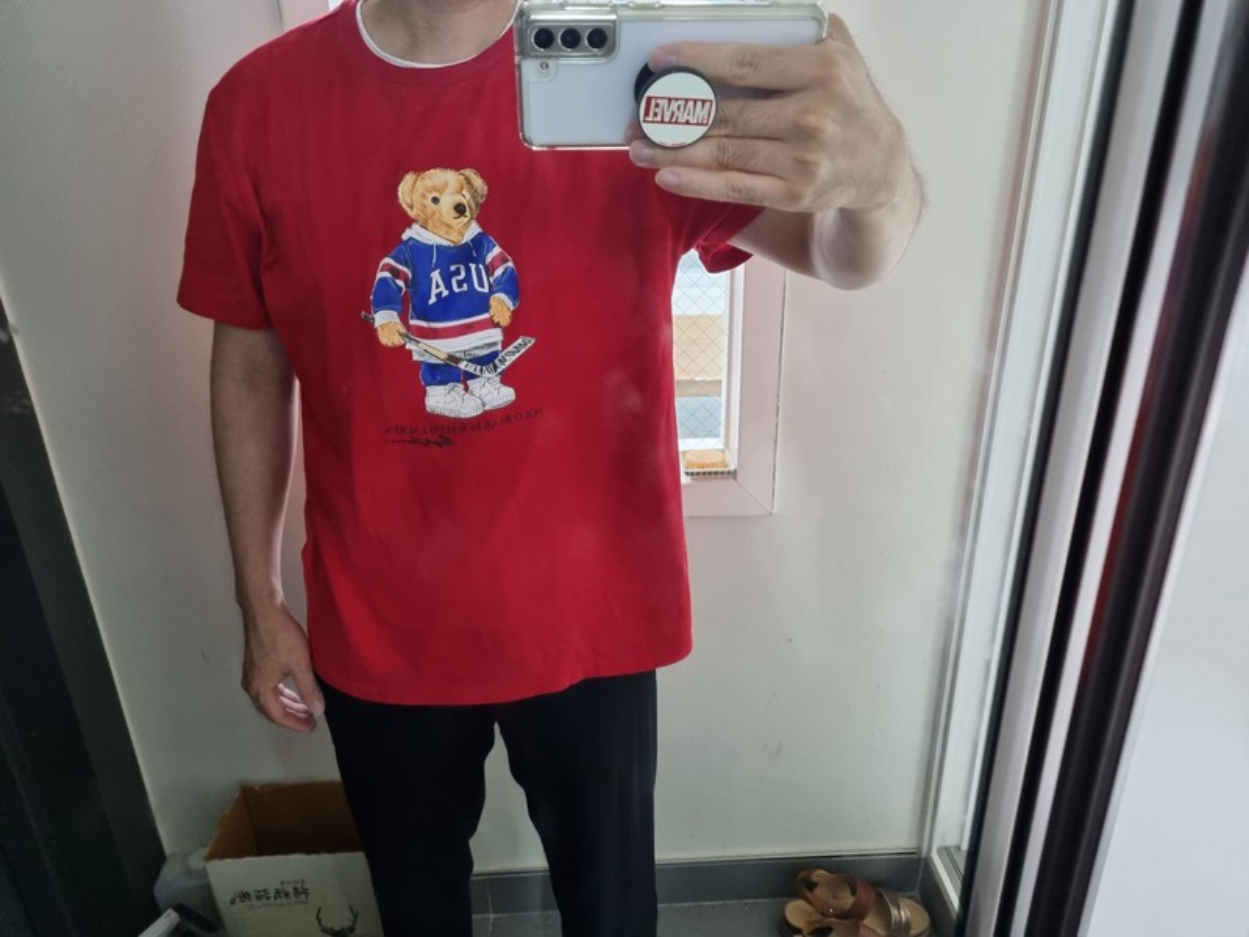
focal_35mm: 26
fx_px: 938
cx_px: 624
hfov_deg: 67.3
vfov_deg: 53.1
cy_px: 468
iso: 500
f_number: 1.8
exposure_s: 1/40
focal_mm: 5.4
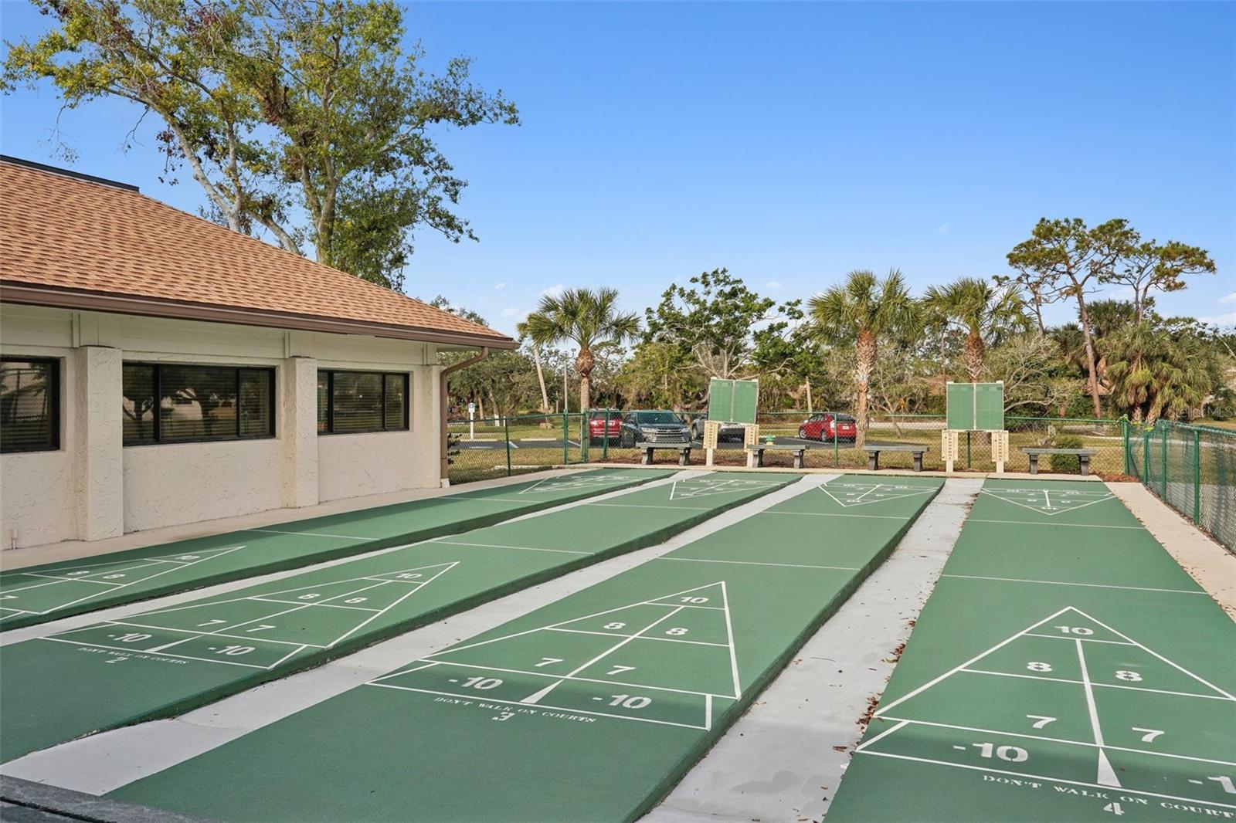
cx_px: 618
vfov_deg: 47.9
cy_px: 412
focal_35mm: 27
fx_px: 927
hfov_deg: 67.4
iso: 400
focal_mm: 27
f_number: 8
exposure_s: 1/1000
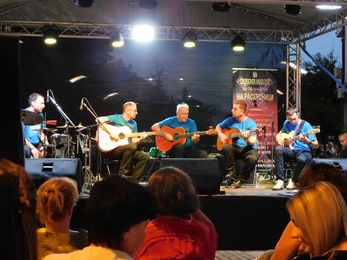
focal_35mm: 71
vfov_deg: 20.7
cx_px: 174
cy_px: 130
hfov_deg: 27.4
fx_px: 712
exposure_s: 1/15
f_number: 4.3
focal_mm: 12.6
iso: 450
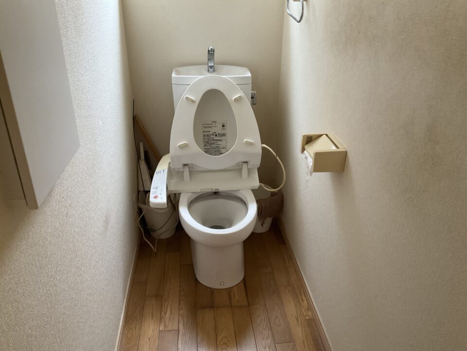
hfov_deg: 61.7
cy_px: 176
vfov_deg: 48.2
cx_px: 234
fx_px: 391
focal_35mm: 29
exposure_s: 1/60
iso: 160
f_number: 1.8
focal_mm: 3
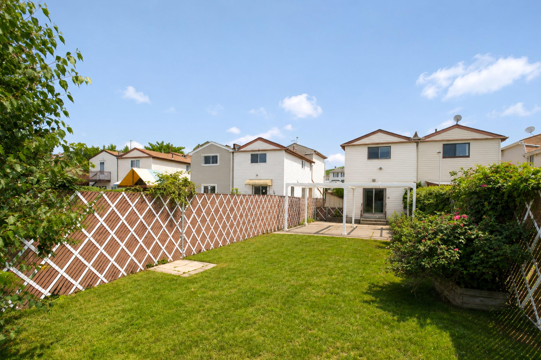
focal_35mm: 16
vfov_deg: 73.7
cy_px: 190
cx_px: 278
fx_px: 240
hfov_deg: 96.7
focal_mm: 10
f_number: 11
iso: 250
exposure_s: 1/160
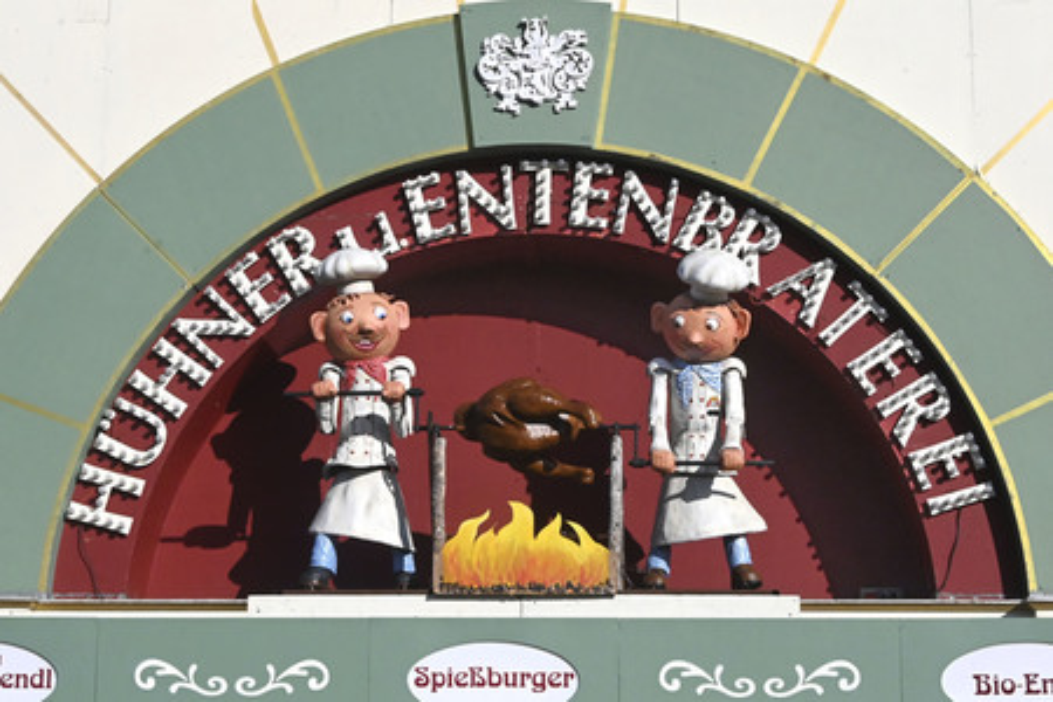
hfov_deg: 24.8
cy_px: 351
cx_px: 526
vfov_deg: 16.7
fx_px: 2398
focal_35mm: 82
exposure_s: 1/2500
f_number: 22
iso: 4000
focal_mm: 55
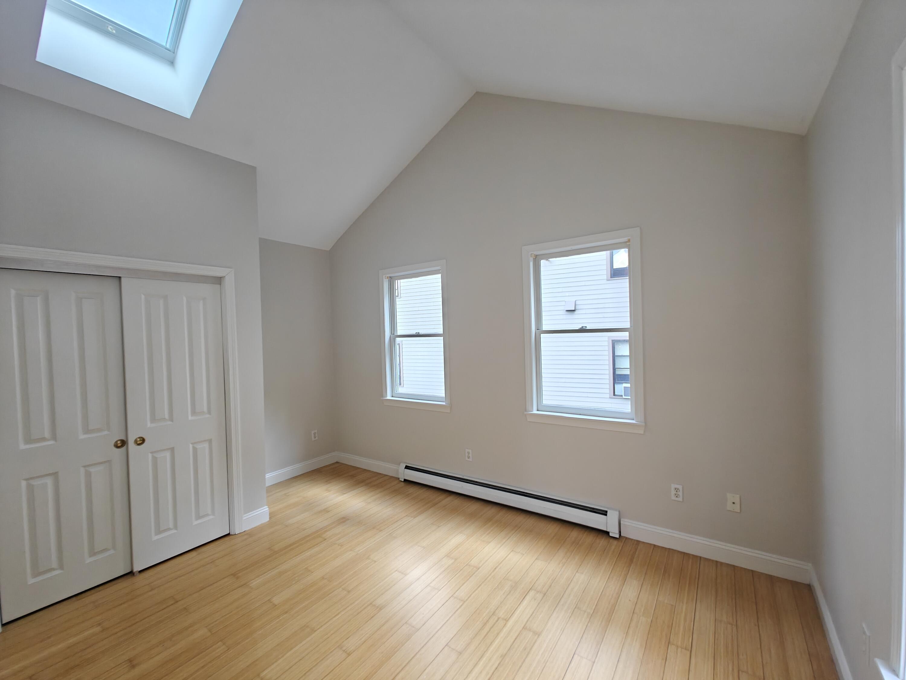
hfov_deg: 102.1
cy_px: 340
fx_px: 366
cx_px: 453
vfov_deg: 85.7
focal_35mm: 14
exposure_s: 1/60
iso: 160
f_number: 2.2
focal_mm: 2.62
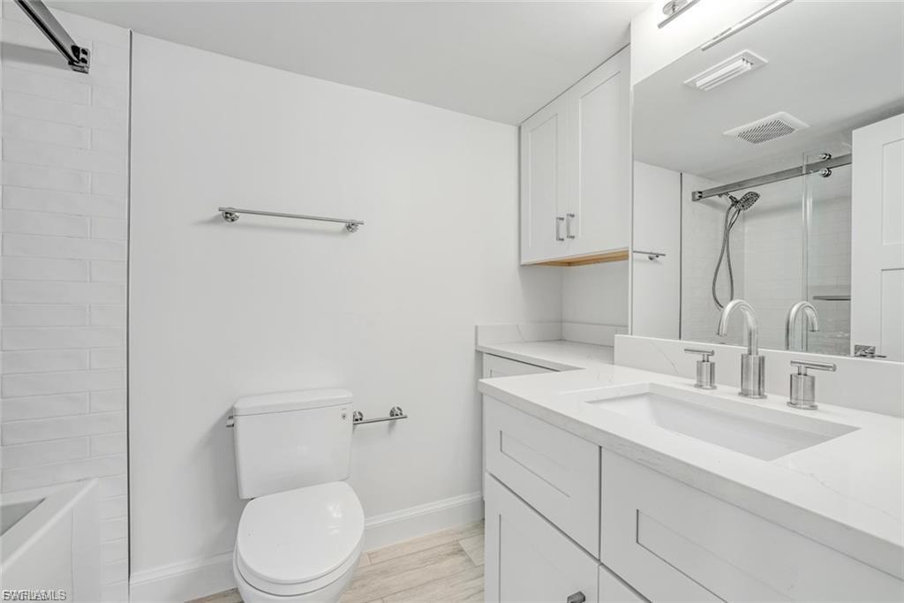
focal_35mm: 14
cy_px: 302
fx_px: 352
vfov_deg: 81.2
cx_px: 452
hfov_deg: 104.2
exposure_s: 1/6
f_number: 10
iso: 160
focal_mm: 14
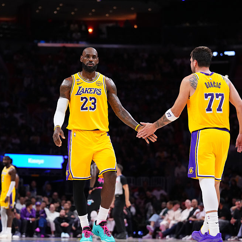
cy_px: 126
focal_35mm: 133
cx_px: 100
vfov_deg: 13.1
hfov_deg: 13.1
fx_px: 1052
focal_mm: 100
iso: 4000
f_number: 2.8
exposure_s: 1/1600
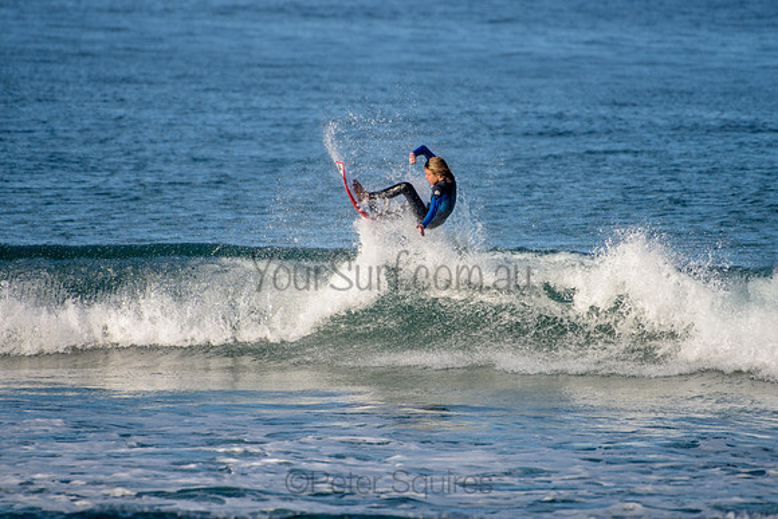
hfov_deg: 3.4
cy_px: 252
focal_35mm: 613
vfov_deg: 2.2
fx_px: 13256
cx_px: 400
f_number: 5.6
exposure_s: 1/2000
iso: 180
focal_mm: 500
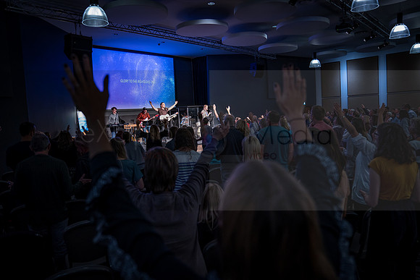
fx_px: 312
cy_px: 140
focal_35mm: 27
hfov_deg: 67.9
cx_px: 210
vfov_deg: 48.4
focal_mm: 26
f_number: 2.8
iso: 1000
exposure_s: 1/30
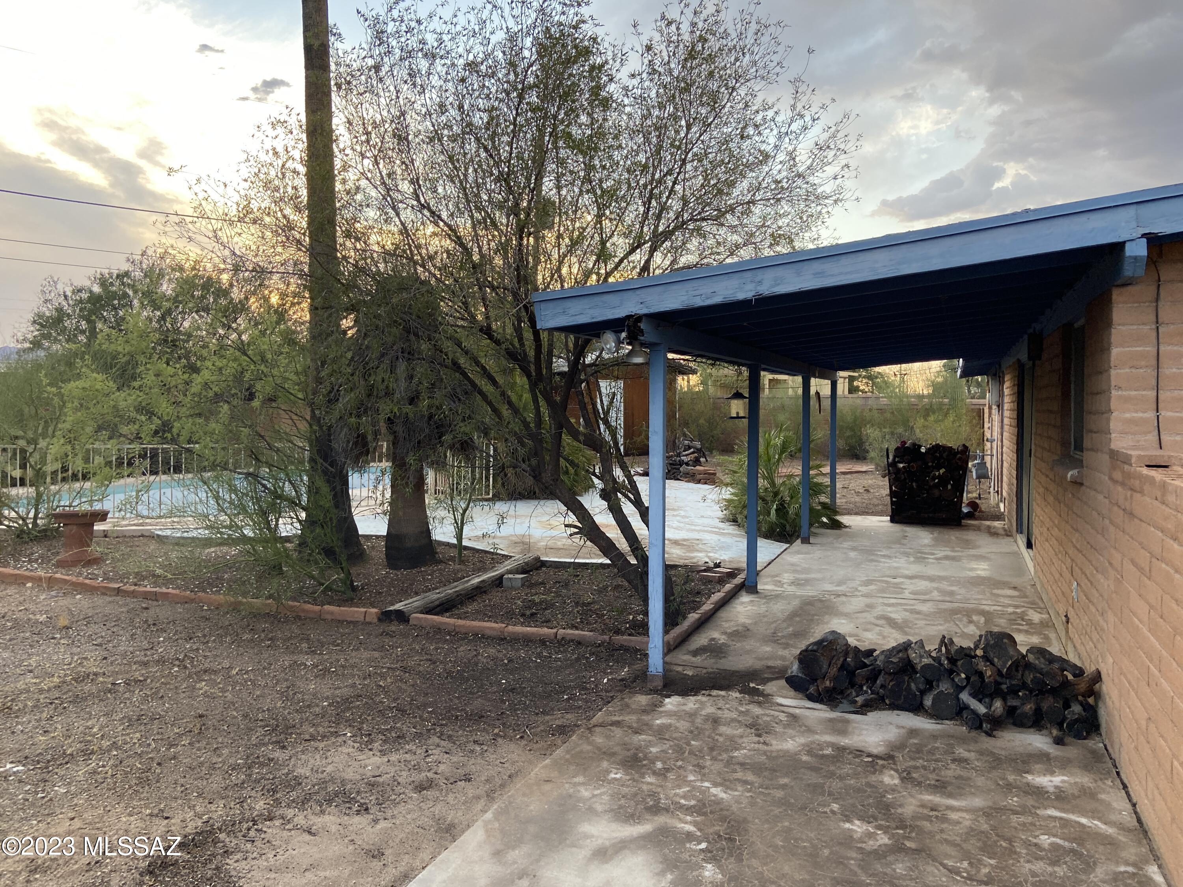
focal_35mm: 26
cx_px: 592
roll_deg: +0.1
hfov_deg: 67.3
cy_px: 444
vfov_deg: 53.1
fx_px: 889
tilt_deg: -0.4
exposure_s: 1/121
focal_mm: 4.25
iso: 64
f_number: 1.8
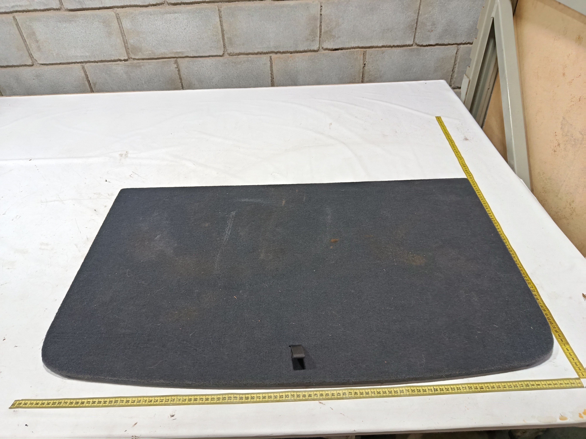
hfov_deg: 71.6
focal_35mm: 24
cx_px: 293
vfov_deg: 56.8
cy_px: 220
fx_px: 406
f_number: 1.7
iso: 334
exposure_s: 1/120
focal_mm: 5.24
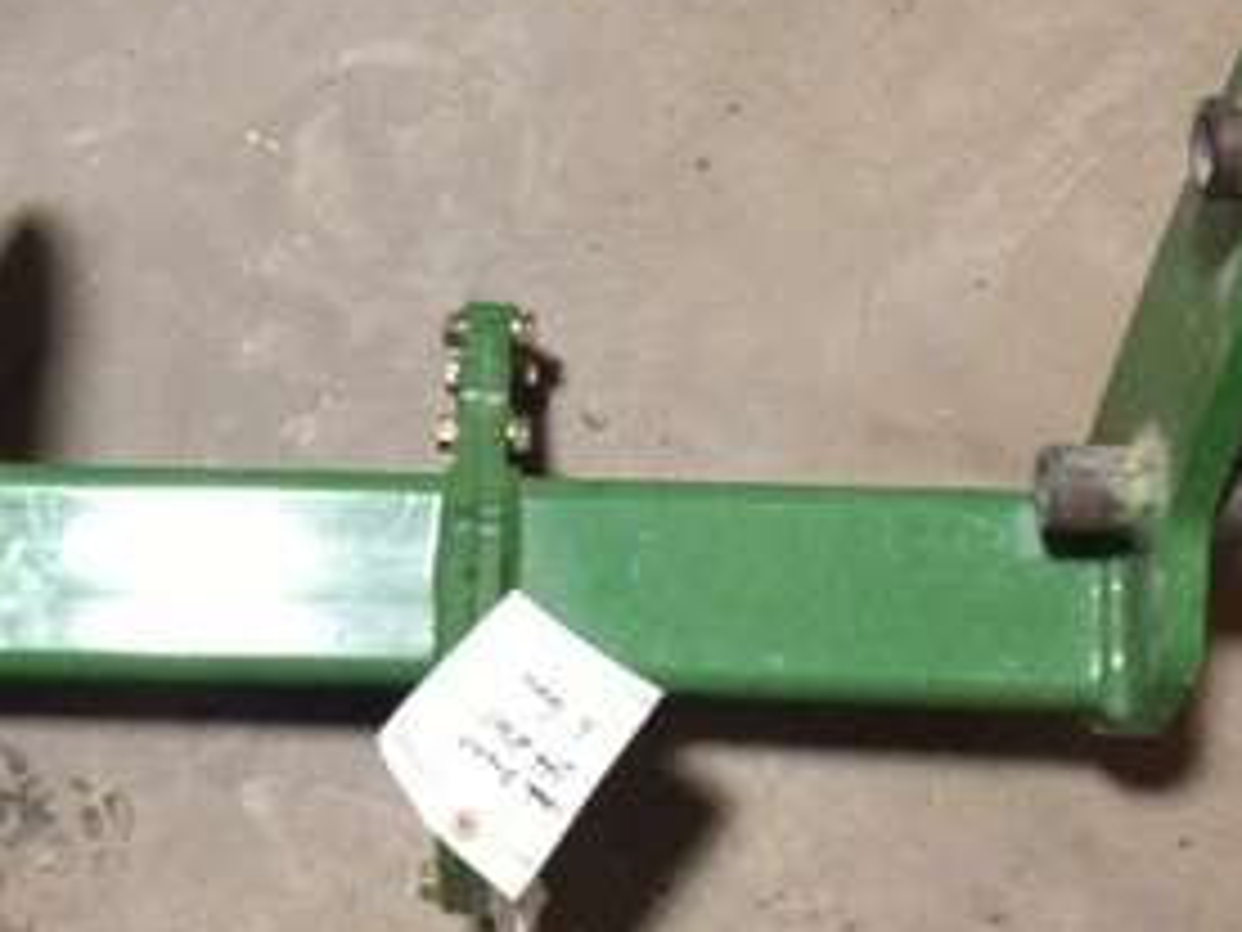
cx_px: 495
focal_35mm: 69
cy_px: 284
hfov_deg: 28.1
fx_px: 2476
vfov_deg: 21.2
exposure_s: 1/15
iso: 640
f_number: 2.4
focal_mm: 4.28
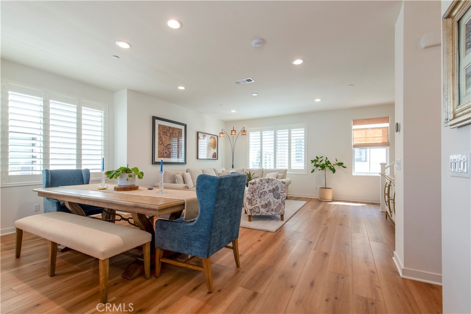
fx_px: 196
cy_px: 157
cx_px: 236
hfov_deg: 100.4
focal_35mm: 15
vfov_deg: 77.3
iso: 250
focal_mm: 15
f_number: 6.3
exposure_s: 1/100
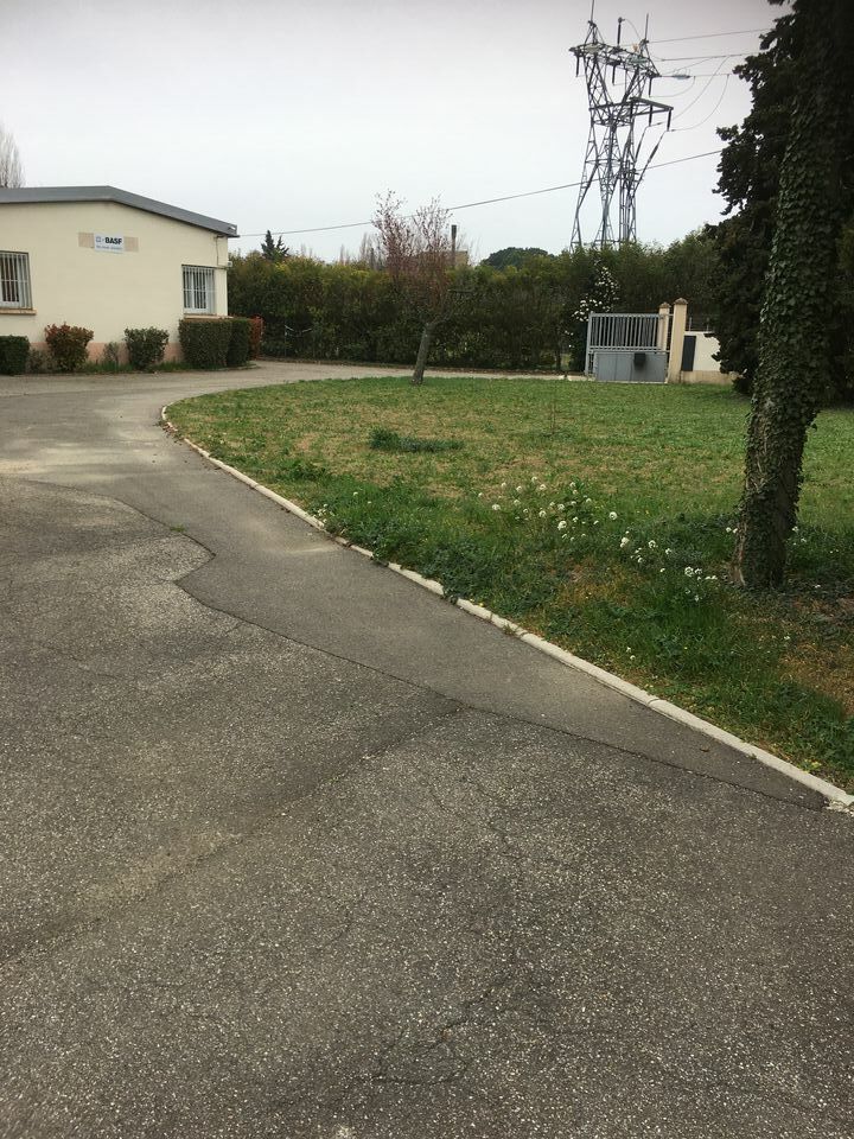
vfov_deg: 61.7
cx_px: 427
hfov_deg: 48.2
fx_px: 954
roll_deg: -2.3
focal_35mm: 29
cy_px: 570
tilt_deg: -12.9
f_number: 2.2
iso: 25
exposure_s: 1/329
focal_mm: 4.15
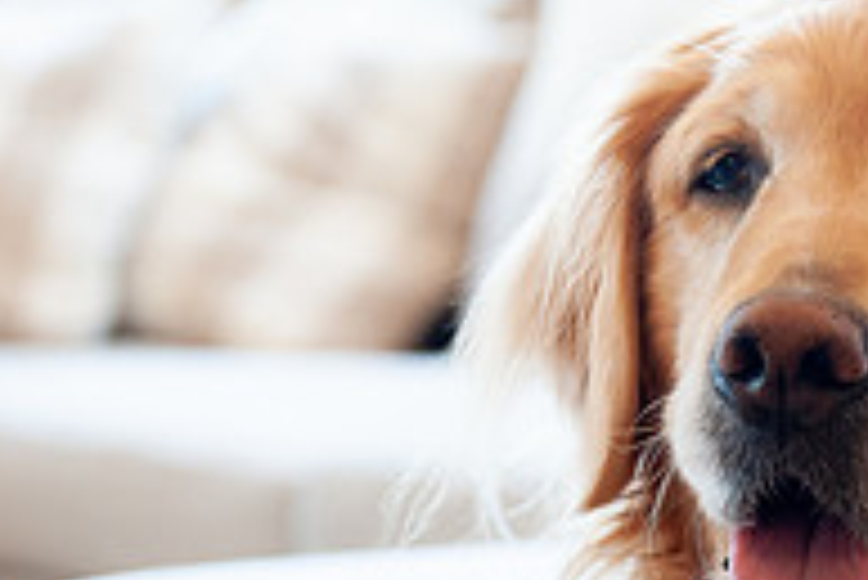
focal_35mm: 158
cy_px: 471
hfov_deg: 12.7
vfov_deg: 8.7
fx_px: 3812
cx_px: 968
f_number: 2.8
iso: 1000
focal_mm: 46
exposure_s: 1/125
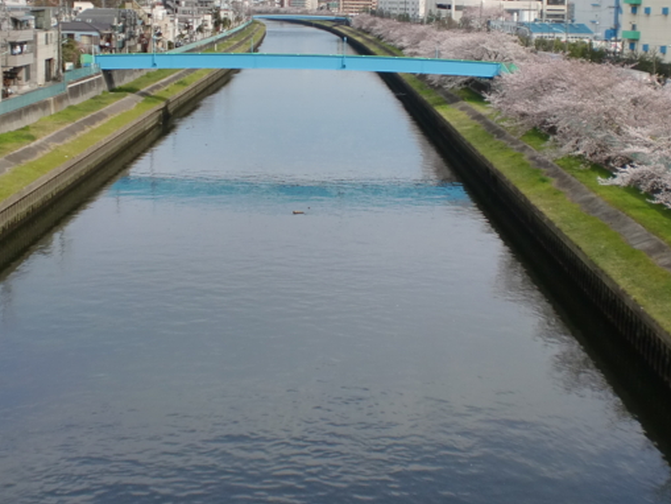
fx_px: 1066
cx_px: 327
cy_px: 129
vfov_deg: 26.3
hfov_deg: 34.9
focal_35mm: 55
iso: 64
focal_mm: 6.3
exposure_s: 1/800
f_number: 3.1
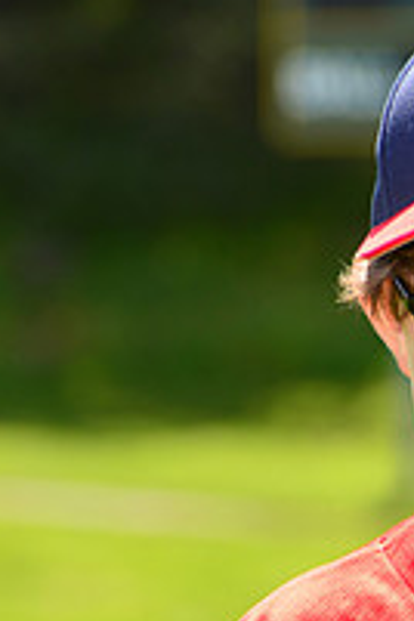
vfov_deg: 3.9
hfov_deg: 2.6
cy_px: 766
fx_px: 9211
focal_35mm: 534
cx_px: 499
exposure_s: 1/250
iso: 200
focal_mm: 185
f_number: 8
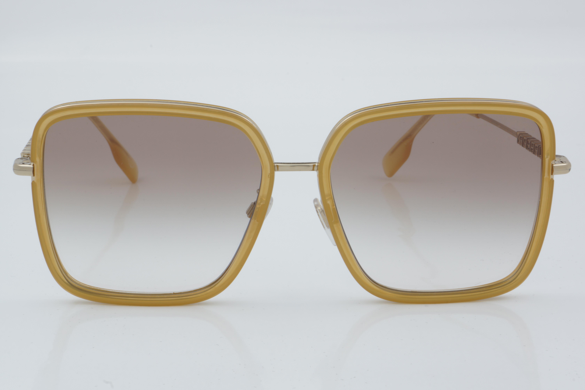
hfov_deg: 24.6
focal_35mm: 82
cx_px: 292
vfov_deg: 16.6
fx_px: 1341
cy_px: 195
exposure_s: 1/4
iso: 100
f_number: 32
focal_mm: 55
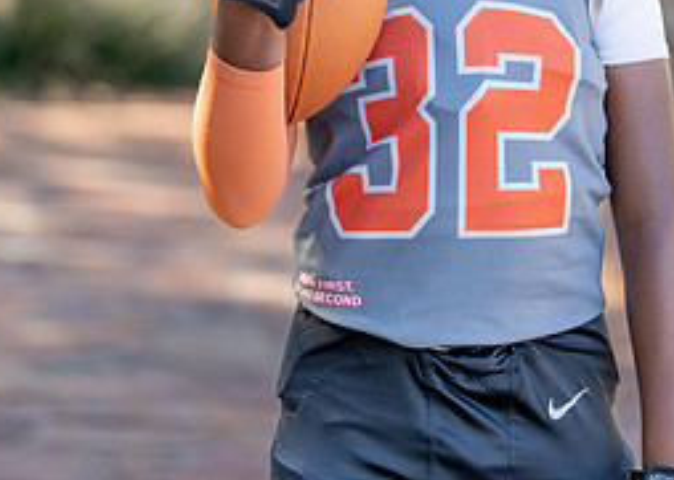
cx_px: 468
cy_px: 18
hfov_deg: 15.5
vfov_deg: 11.0
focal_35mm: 129
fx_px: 2467
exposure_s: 1/1000
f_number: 1.2
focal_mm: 50
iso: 100
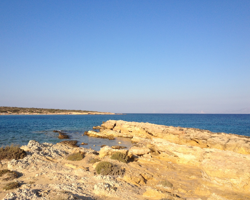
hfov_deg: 49.1
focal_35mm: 37
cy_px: 100
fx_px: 274
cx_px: 123
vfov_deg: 40.1
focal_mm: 4.28
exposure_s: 1/1783
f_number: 2.4
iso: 50
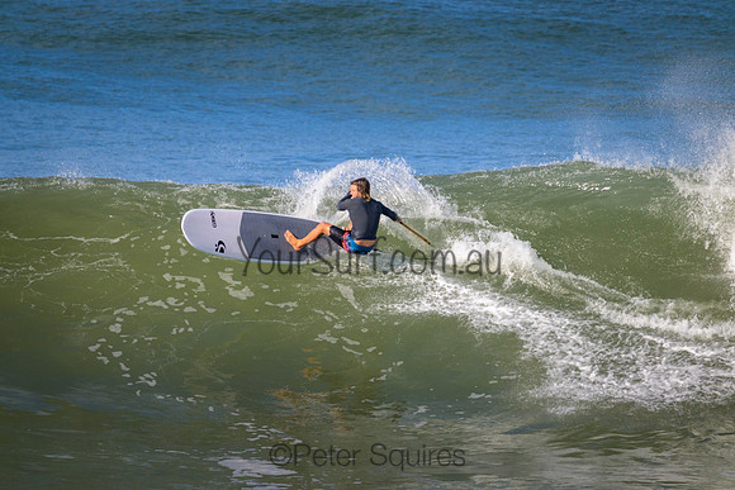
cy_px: 245
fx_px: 16336
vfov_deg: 1.7
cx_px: 368
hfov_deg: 2.6
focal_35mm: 800
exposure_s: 1/2000
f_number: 11
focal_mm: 800
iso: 1100
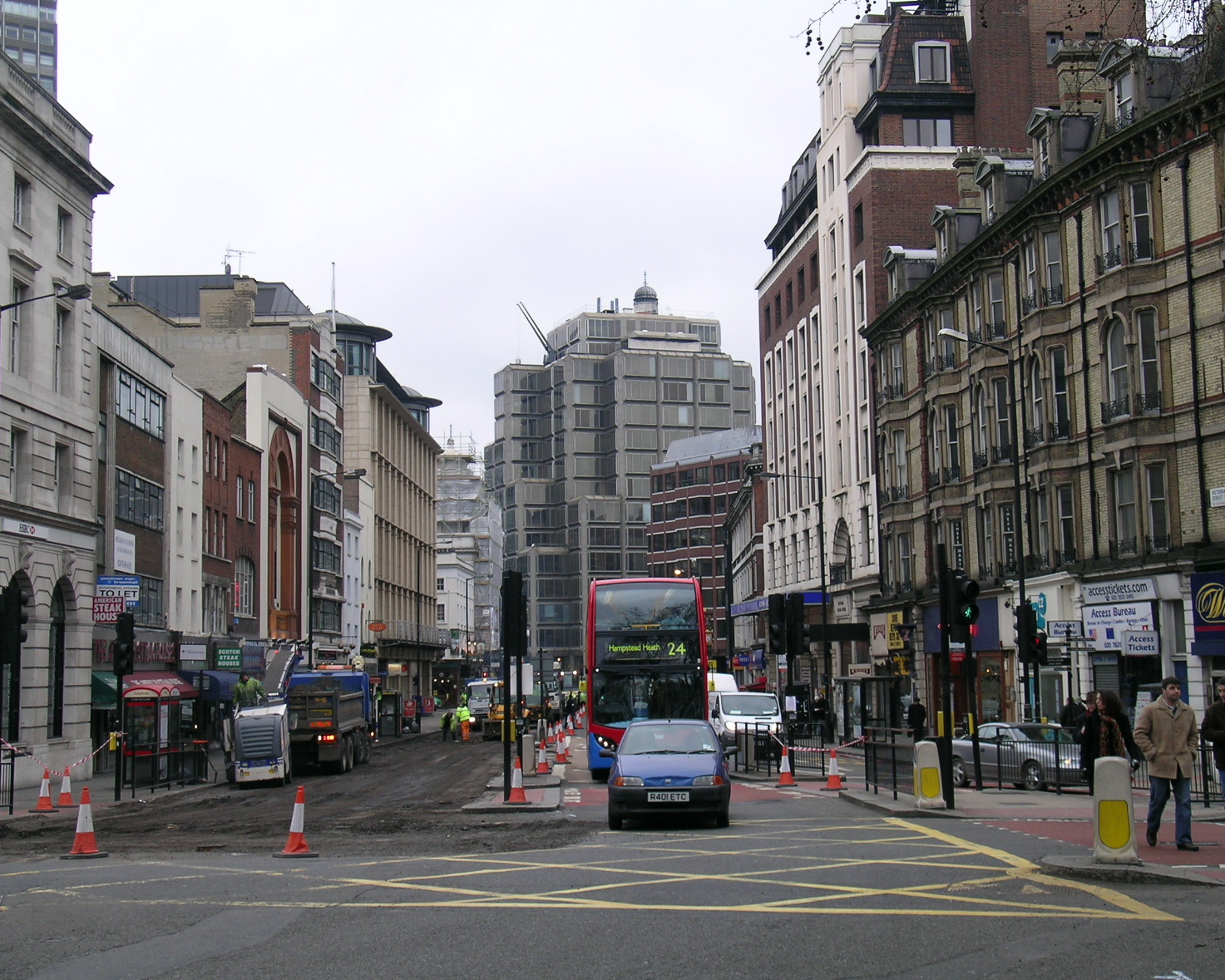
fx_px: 1922
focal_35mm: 53
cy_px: 495
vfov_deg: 28.6
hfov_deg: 35.3
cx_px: 650
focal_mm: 10.3
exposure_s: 1/68.7
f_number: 3.8
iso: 50
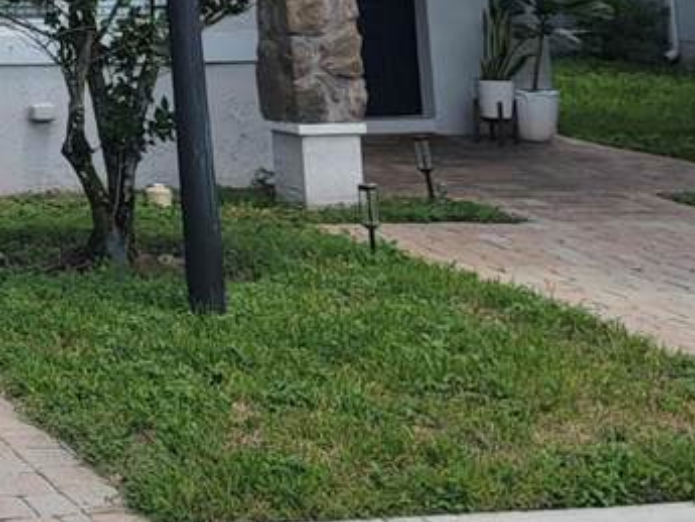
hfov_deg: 18.9
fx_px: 1788
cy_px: -331
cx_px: -391
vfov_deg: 15.0
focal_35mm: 89
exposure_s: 1/551
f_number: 1.8
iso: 16
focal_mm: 6.7
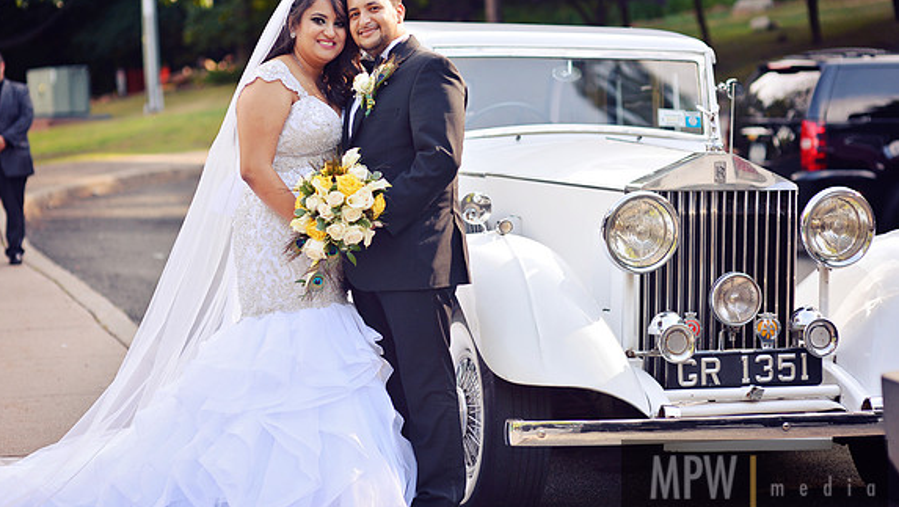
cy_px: 235
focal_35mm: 90
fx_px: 2147
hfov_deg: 23.7
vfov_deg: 13.5
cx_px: 447
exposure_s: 1/640
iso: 200
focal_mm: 85
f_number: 2.8
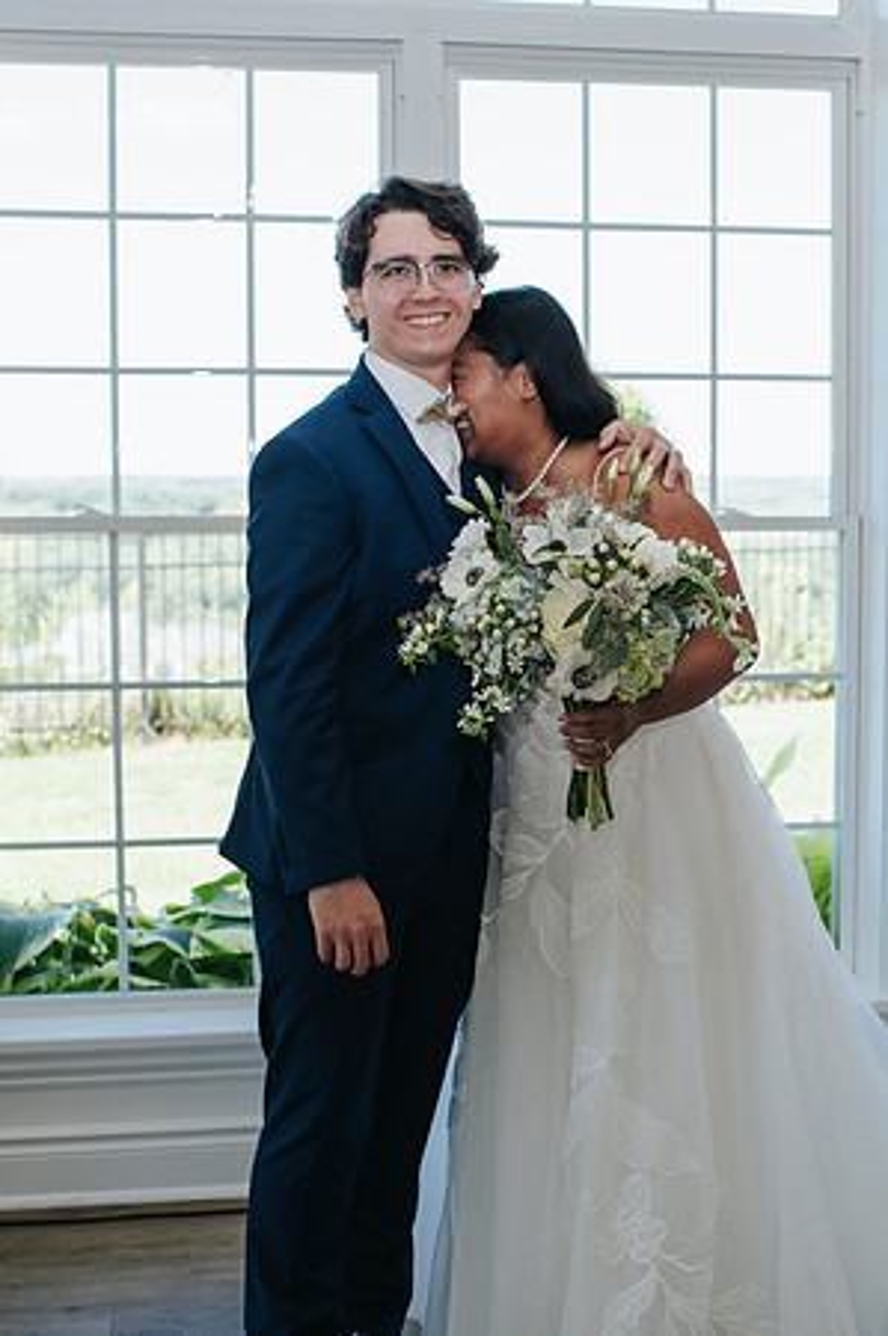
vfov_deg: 37.7
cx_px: 547
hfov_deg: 25.5
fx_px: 1957
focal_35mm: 53
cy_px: 669
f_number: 3.5
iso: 200
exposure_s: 1/200
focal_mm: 35
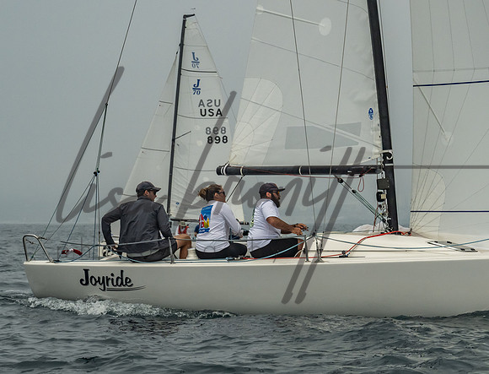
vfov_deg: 9.7
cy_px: 178
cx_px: 267
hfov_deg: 12.7
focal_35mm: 154
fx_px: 2190
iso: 800
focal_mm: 99
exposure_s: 1/3200
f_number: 9
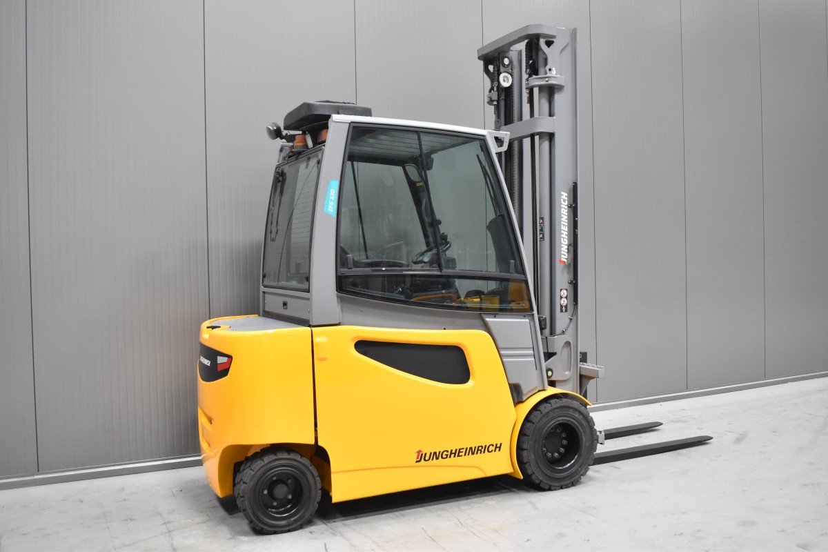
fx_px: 759
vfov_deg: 40.0
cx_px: 414
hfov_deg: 57.2
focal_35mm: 33
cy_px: 276
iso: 1600
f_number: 4.5
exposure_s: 1/40
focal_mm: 22
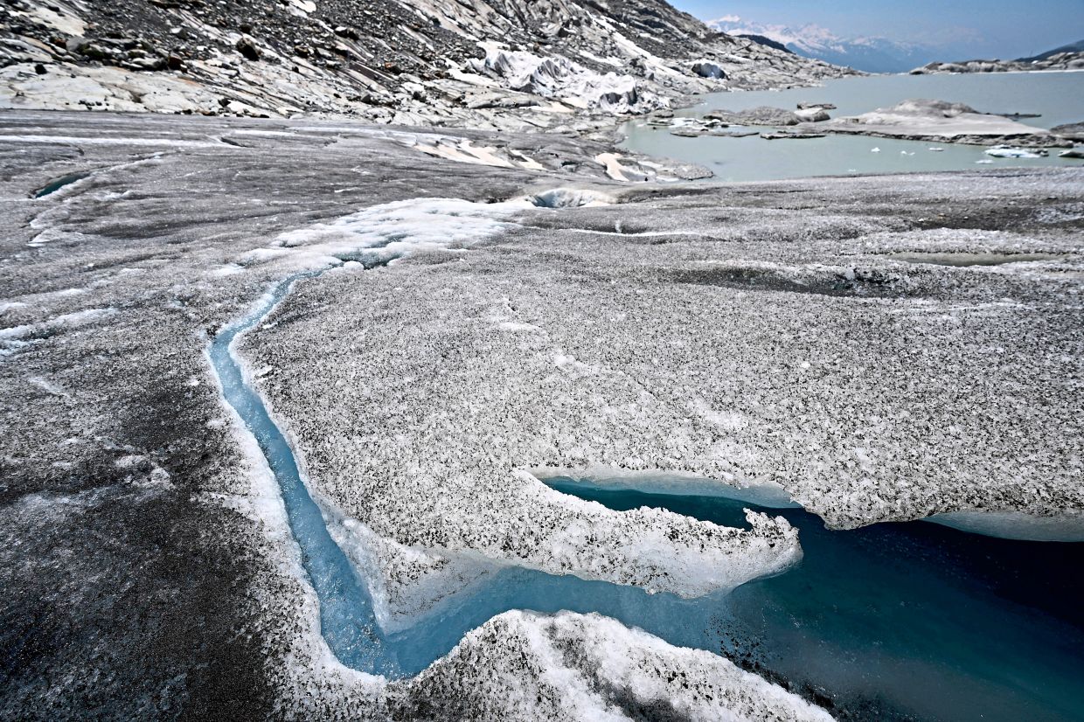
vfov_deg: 73.7
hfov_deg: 96.8
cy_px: 361
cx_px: 542
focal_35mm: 16
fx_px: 482
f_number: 4
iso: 100
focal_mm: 16
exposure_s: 1/2500
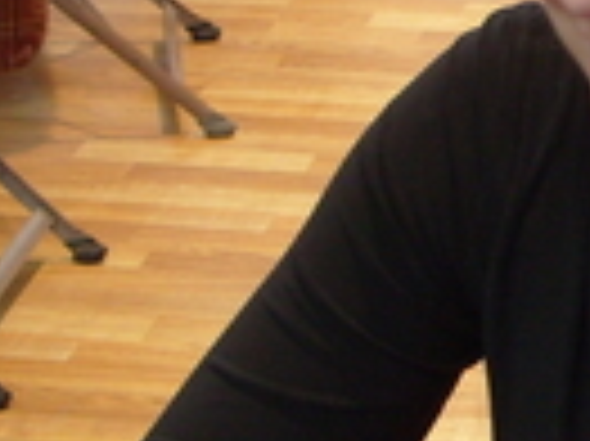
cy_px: 72
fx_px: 2912
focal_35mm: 171
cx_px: 950
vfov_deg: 8.6
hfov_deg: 11.0
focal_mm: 7.8
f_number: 2.8
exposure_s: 1/45
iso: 160
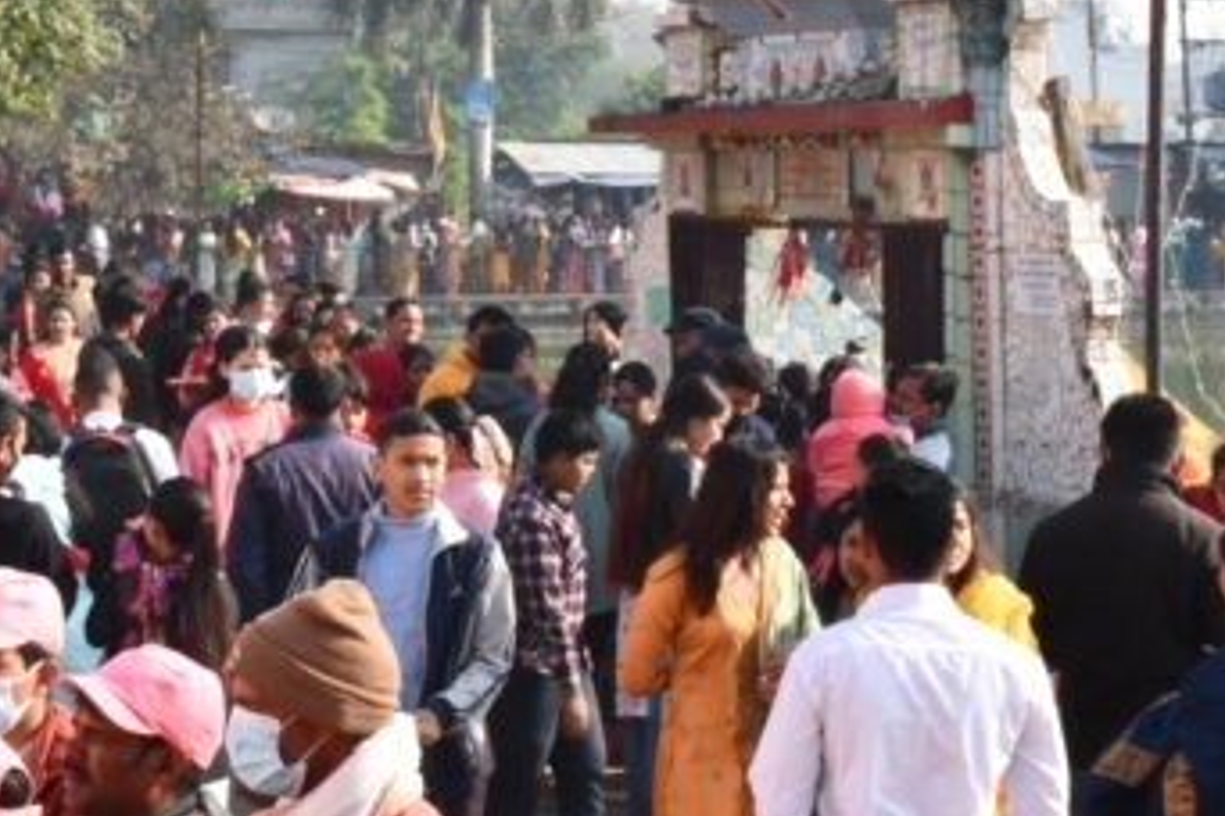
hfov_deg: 20.2
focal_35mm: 101
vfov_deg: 13.4
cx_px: 423
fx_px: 3437
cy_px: 72
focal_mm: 30
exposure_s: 1/80
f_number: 4
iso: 400
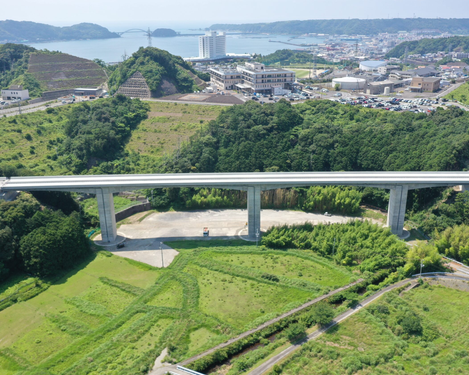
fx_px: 444
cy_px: 189
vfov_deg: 45.8
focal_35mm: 32
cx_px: 246
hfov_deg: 55.6
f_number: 5.6
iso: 100
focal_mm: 10.26
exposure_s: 1/320
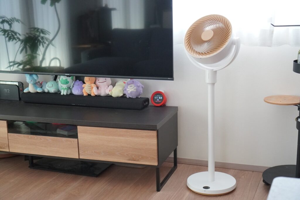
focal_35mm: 52
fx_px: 438
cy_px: 100
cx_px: 150
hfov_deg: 37.8
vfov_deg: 25.8
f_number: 5
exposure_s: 1/60
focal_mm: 35
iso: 2500
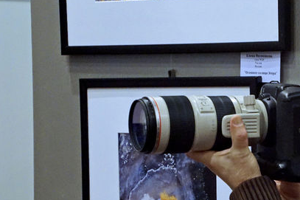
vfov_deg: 8.3
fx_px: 1383
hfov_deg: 12.3
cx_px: 259
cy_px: 112
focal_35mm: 166
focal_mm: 50
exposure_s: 1/50
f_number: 5
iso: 3200
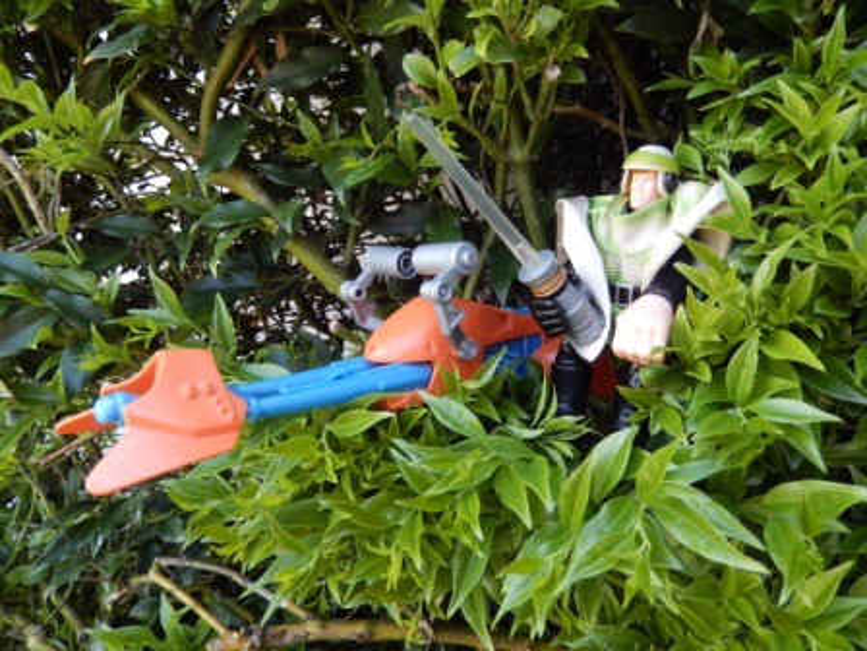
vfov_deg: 54.9
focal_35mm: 25
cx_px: 434
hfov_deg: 69.4
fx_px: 626
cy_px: 326
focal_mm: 4.5
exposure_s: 1/60
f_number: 3.4
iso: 125
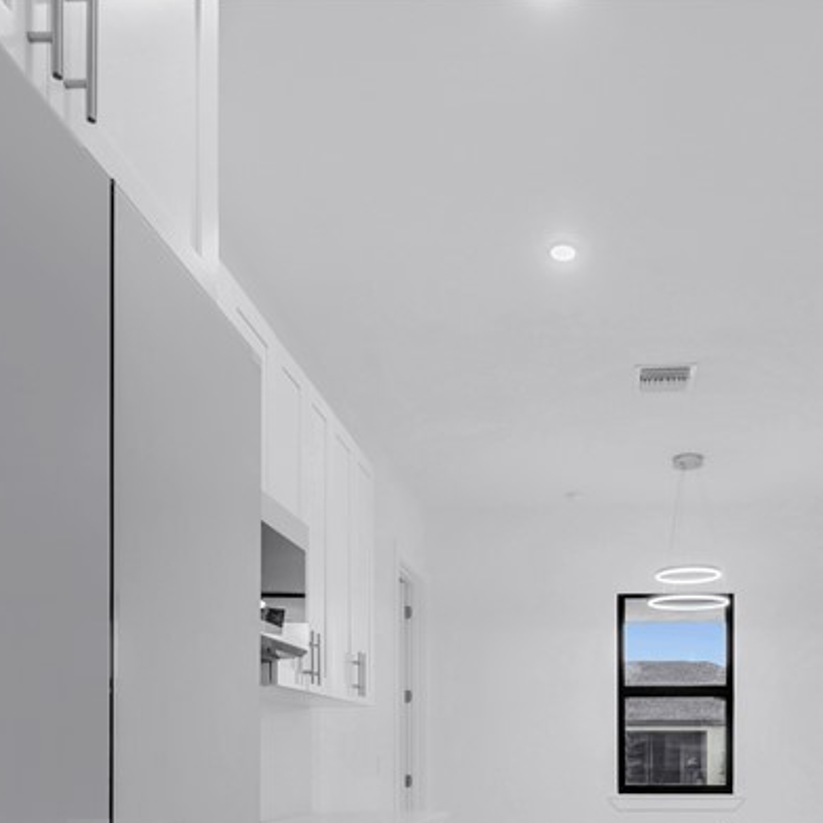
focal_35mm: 33
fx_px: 888
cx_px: 576
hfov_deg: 48.5
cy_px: 755
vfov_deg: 44.8
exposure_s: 1/6
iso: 250
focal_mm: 14
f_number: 8
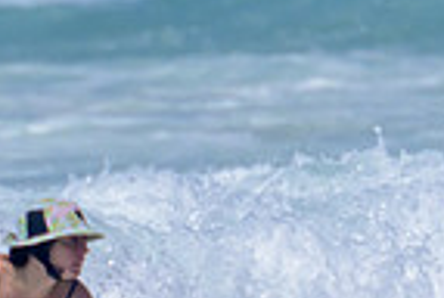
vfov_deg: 0.3
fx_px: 54305
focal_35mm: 4394
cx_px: 91
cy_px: 345
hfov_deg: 0.5
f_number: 11
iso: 640
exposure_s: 1/2000
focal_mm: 800
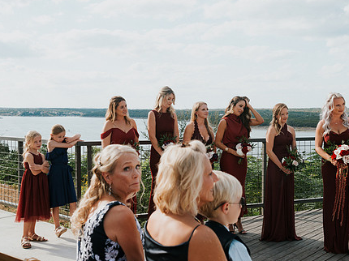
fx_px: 464
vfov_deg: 31.5
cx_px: 194
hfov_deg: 41.2
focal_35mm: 46
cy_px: 124
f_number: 5.6
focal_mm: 35
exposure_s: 1/2000
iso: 200
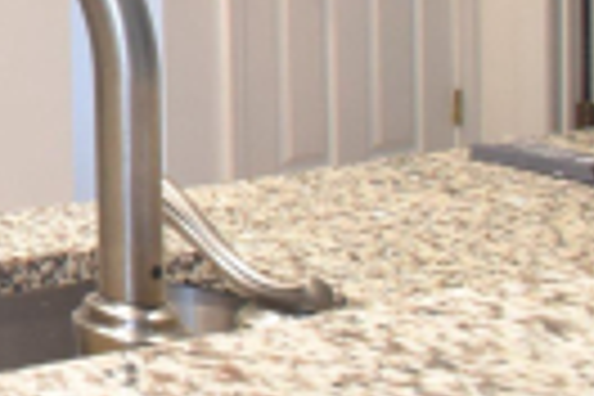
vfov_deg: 14.8
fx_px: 1402
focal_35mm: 85
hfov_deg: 14.1
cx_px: -904
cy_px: -220
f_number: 8
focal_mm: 10
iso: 400
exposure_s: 1/4
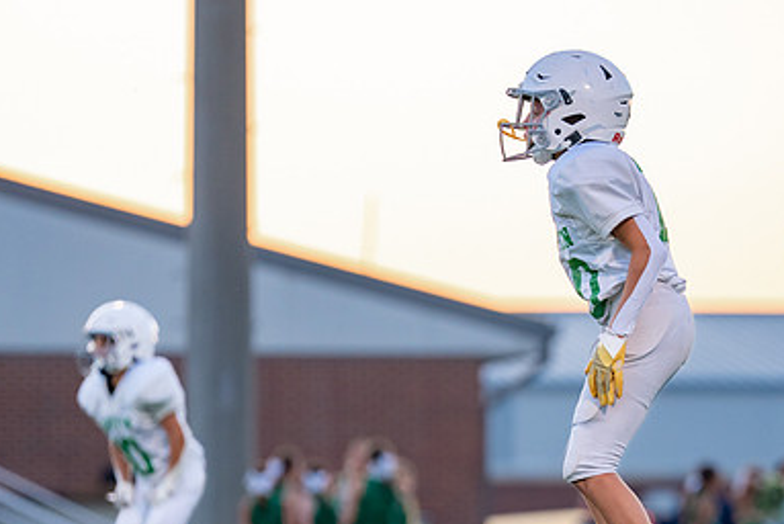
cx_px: 614
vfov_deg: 3.6
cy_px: 432
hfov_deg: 5.4
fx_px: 8369
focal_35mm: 384
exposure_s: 1/800
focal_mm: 194
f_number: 2.8
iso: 800
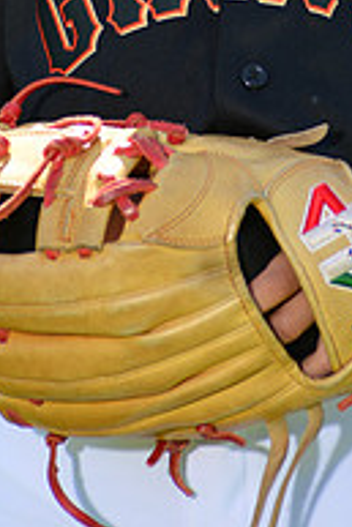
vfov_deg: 4.0
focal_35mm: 511
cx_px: 211
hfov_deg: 2.7
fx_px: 7481
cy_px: -208
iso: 200
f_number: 8
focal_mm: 170
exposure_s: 1/250
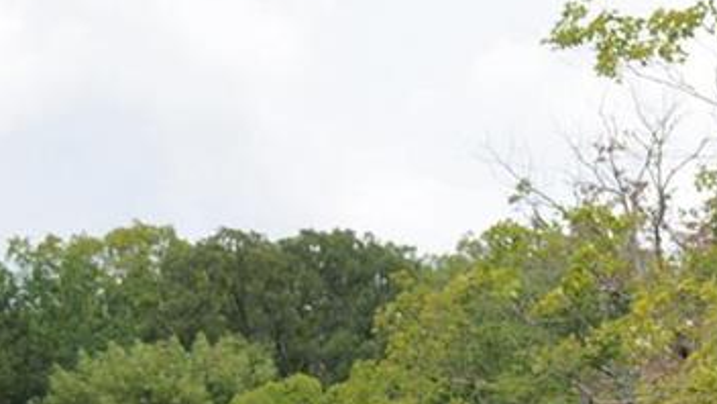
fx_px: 3251
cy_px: 693
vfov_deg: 6.9
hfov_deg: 11.9
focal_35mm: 171
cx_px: 1167
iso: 100
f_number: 4.2
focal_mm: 24
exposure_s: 1/200
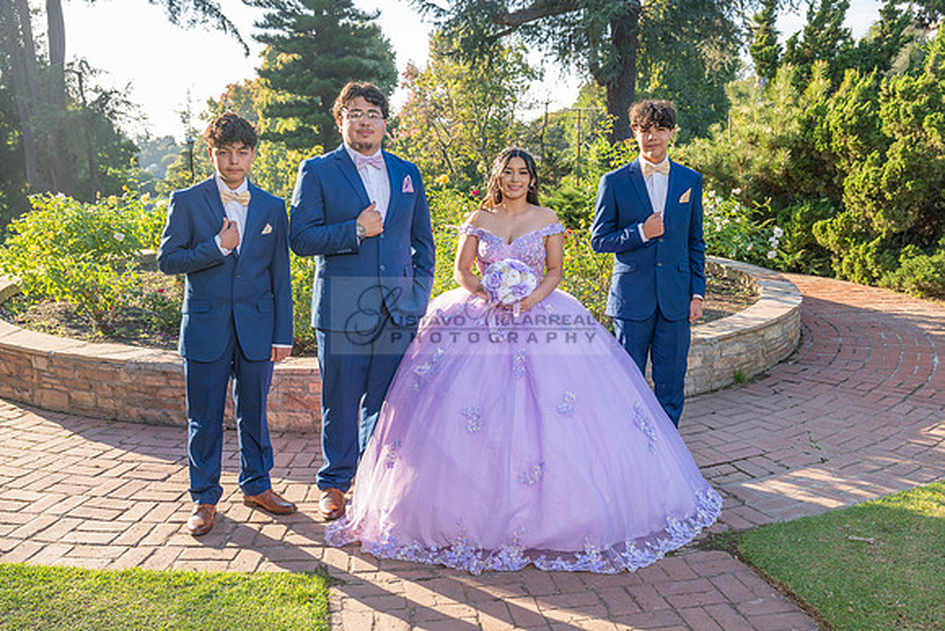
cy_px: 320
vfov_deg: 39.0
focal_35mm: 34
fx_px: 890
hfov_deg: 55.9
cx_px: 508
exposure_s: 1/200
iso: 200
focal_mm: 31.5
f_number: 5.6
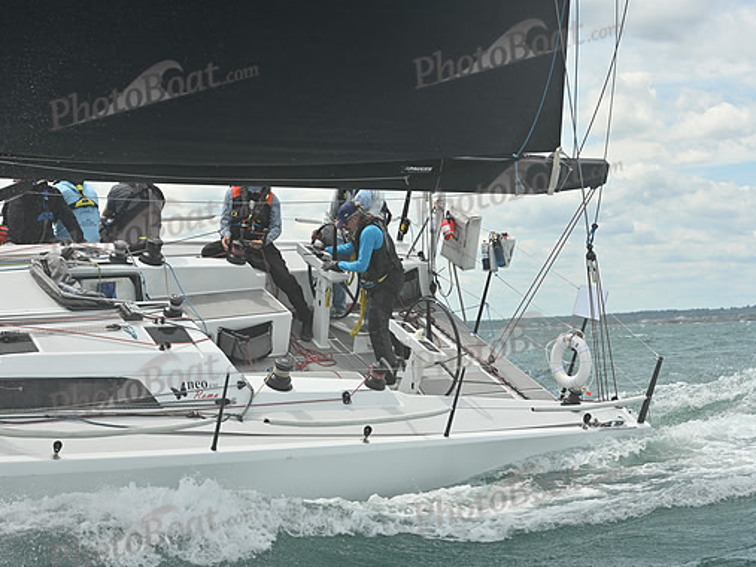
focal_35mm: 77
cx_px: 337
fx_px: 1681
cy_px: 286
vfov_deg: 19.1
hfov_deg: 25.3
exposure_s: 1/1250
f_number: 7.1
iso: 250
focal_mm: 70
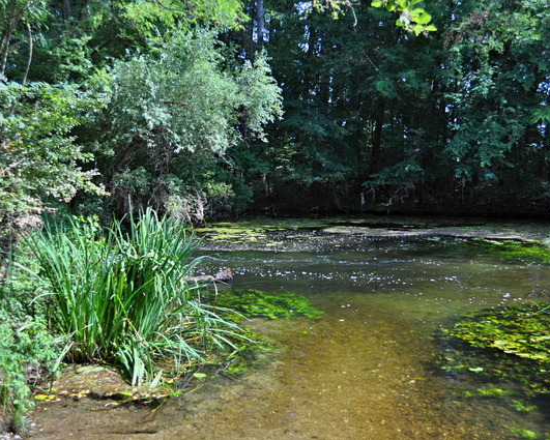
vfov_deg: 36.5
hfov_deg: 44.8
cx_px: 266
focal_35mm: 41
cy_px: 221
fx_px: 668
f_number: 5
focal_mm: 24
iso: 200
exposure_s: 1/80
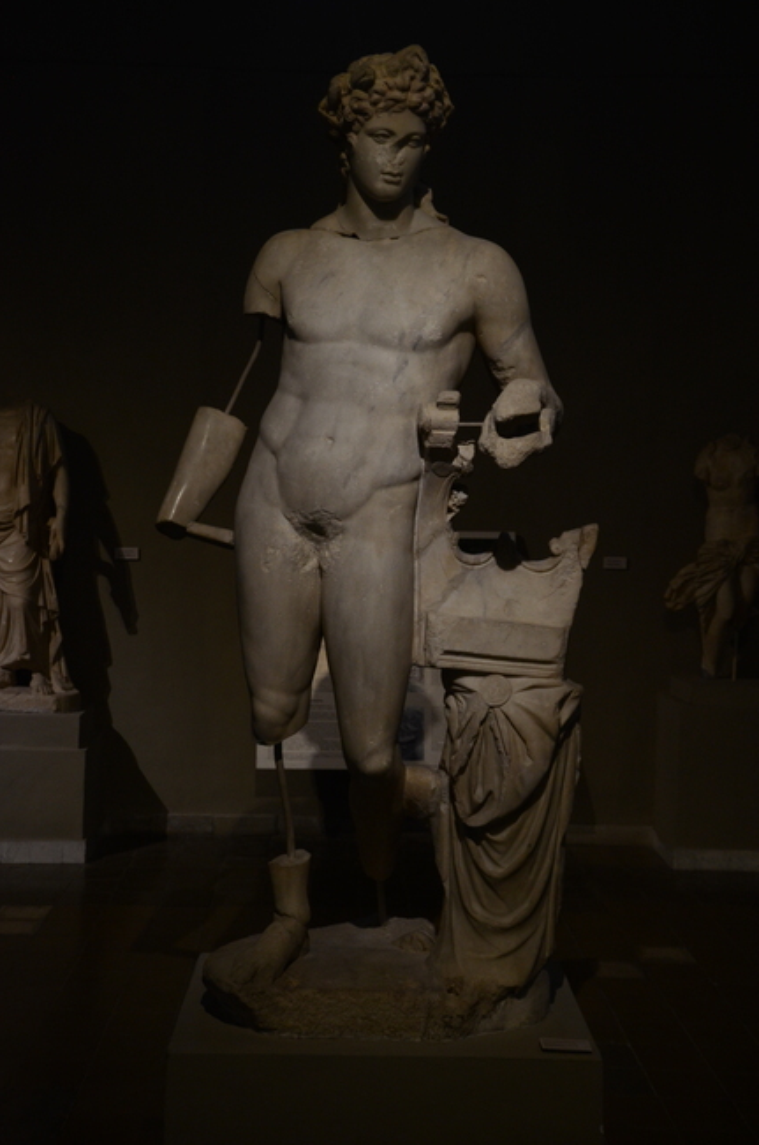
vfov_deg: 41.6
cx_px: 384
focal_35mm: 48
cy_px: 572
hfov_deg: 28.3
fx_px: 1508
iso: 1000
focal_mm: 31
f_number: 4
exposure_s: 1/40
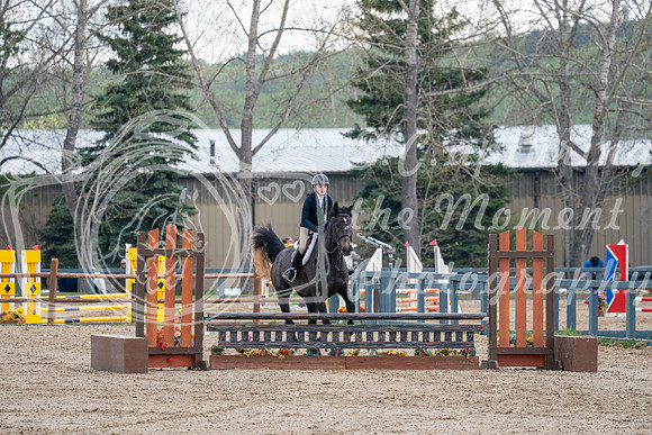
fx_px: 4692
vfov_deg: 5.3
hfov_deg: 7.9
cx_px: 326
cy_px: 218
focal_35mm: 259
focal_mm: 259
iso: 200
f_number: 5.6
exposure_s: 1/320
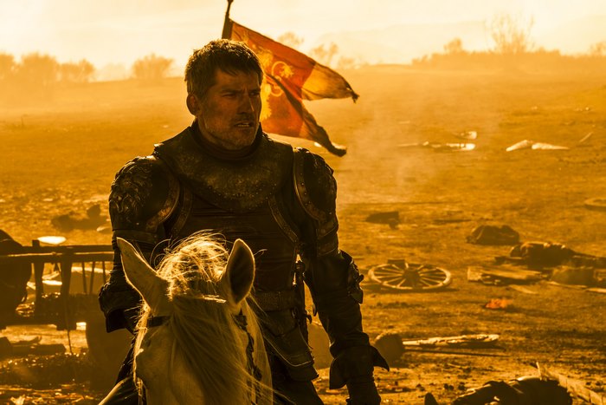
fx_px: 2205
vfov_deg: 10.5
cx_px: 303
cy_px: 202
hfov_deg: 15.6
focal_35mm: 131
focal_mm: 87.1
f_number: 11
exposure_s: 1/400
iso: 400
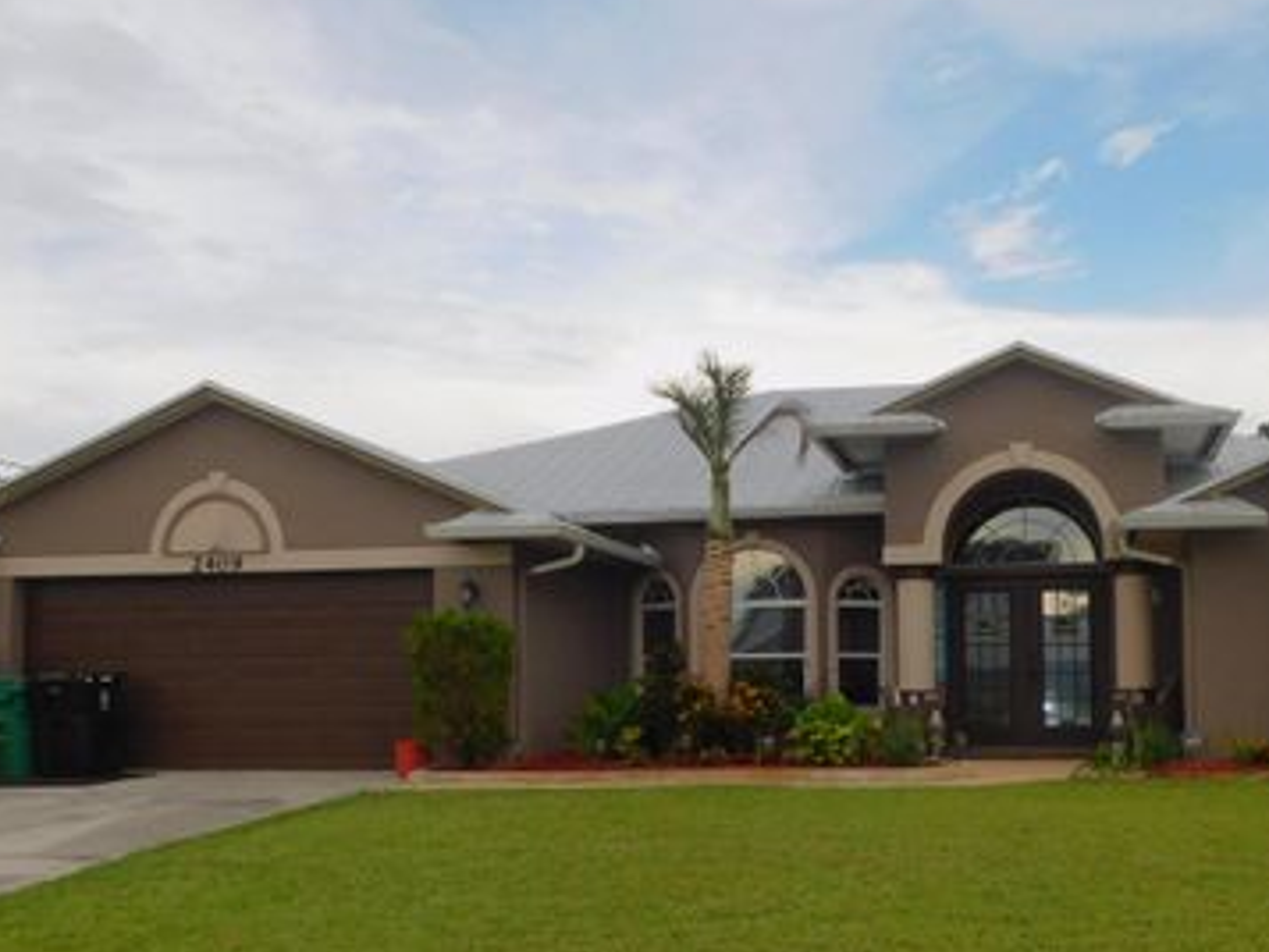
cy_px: 609
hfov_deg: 44.4
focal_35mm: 42
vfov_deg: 34.1
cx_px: 789
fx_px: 1540
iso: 125
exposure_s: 1/800
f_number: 3.2
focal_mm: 5.3
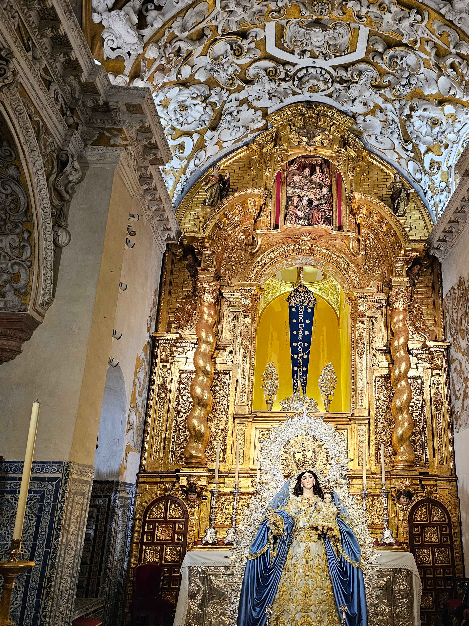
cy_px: 313
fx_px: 578
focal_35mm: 32
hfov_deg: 43.5
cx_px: 318
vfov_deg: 56.8
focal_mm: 6.3
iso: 800
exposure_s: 1/100
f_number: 1.7
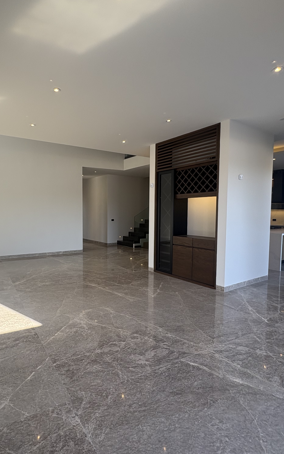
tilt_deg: -0.9
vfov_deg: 85.1
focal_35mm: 20
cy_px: 228
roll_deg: +0.1
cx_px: 103
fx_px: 248
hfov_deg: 58.7
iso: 64
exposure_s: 1/191
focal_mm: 2.22
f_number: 2.2
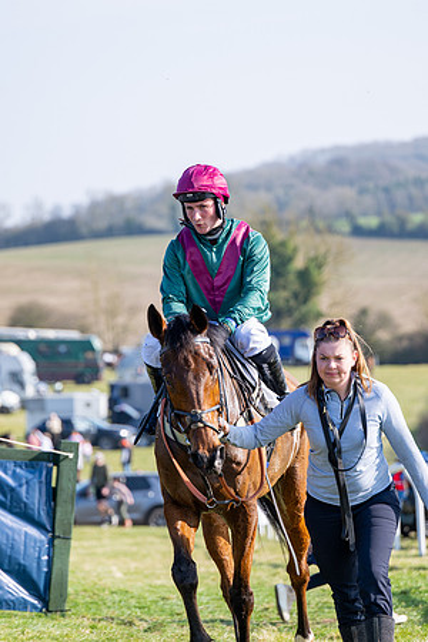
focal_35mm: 157
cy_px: 321
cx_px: 214
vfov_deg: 13.1
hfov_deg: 8.7
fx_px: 2800
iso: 100
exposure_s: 1/1000
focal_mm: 105
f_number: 2.8
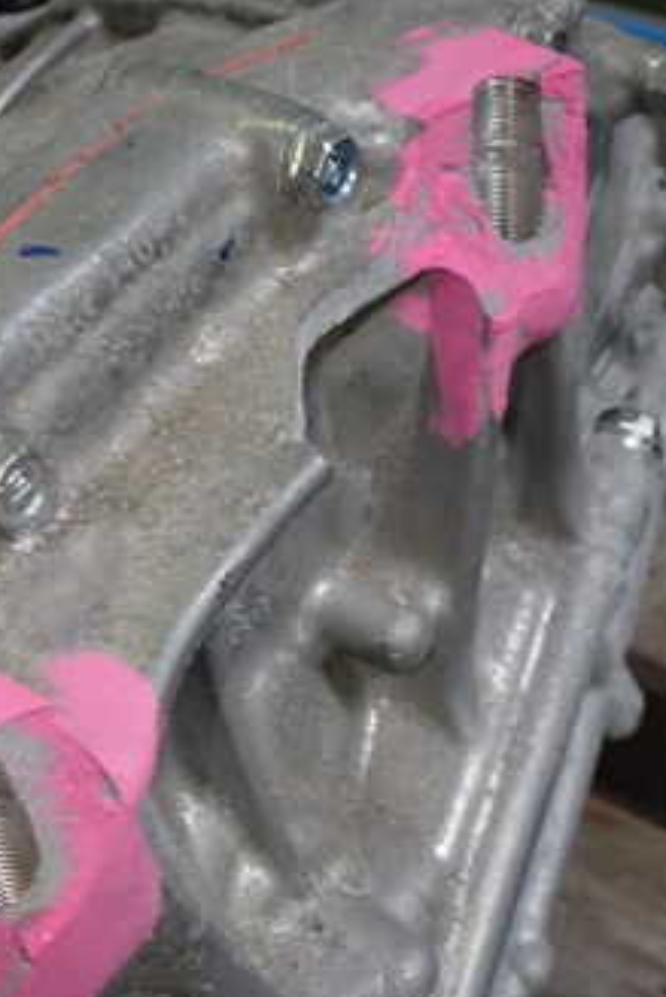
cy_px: 584
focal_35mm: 57
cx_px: 310
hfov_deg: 23.8
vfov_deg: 35.0
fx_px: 1580
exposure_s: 1/50
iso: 200
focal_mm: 5.4
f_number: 2.3
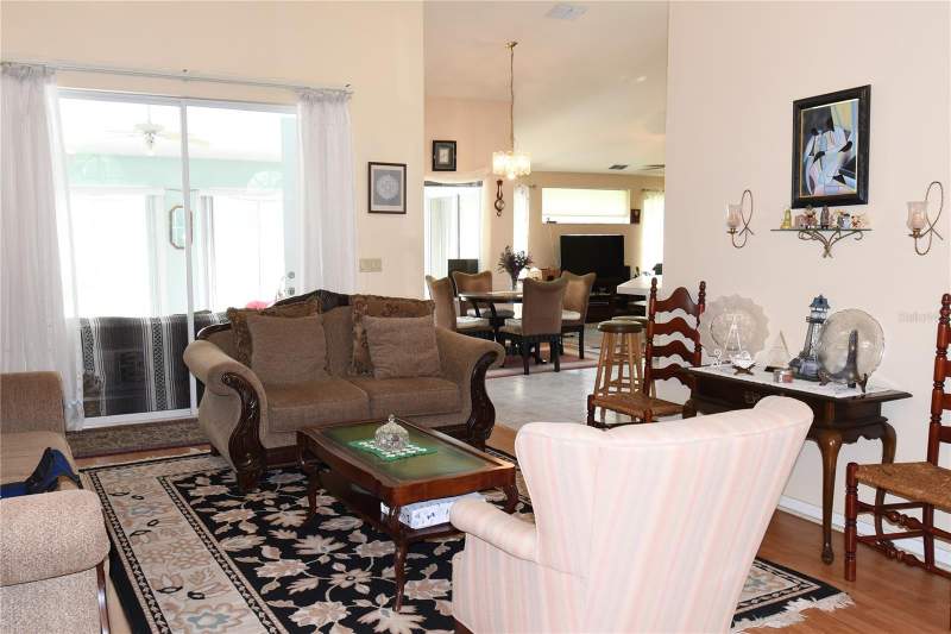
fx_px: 792
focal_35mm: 30
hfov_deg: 61.9
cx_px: 476
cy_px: 317
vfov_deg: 43.6
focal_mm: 15
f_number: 7.1
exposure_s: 1/15
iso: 400
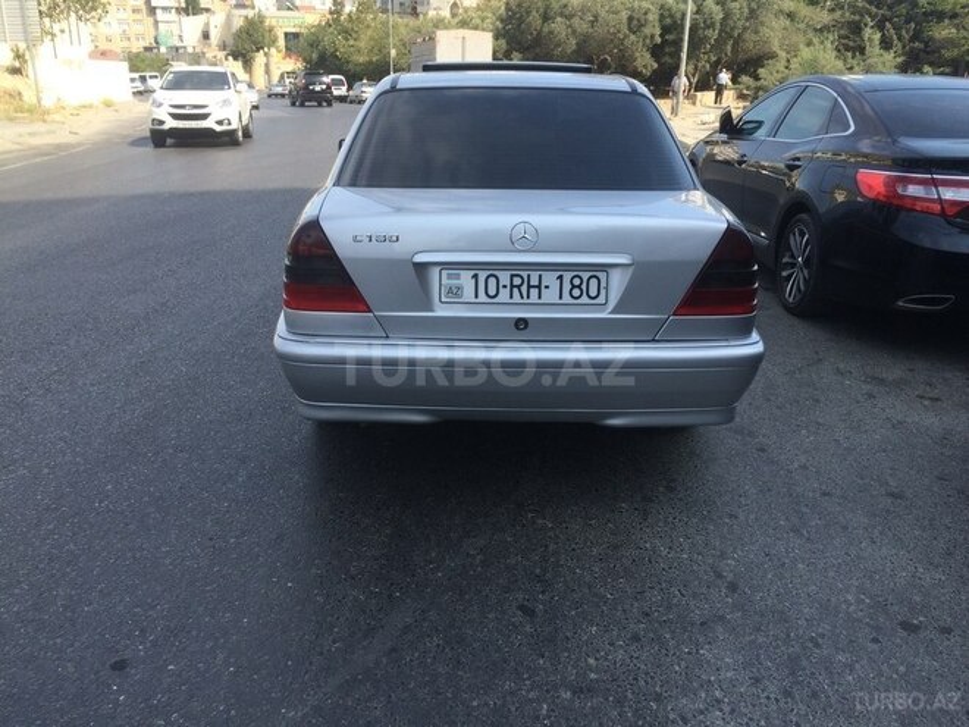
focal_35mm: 29
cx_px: 484
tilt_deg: -21.7
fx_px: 812
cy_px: 364
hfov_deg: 61.7
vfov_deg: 48.2
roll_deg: -0.4
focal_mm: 4.15
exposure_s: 1/933
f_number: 2.2
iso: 32
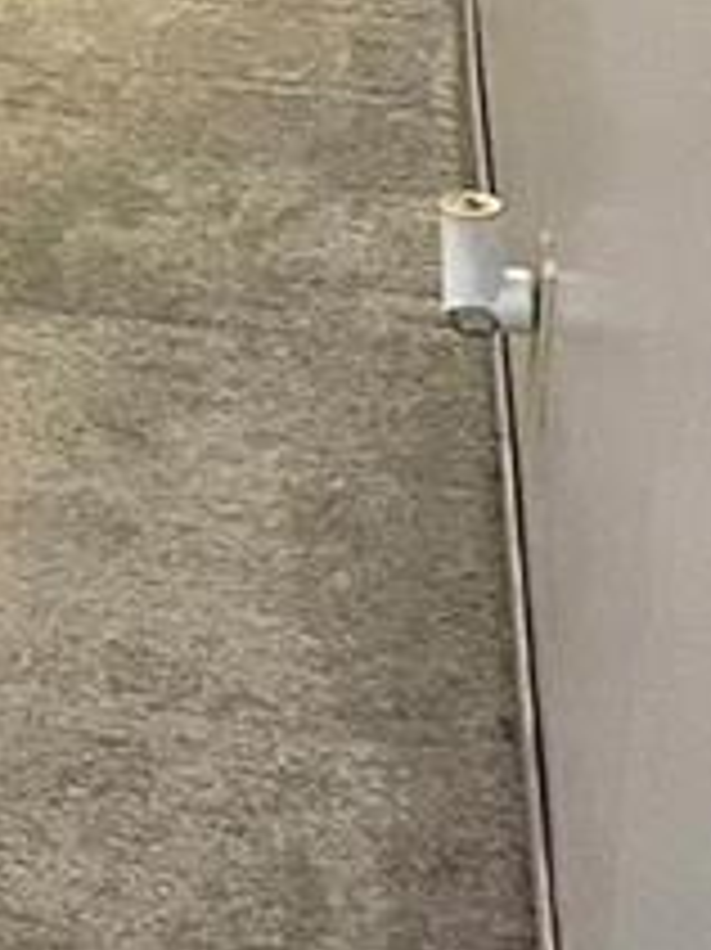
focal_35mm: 148
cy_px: -293
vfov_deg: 12.9
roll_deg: +2.8
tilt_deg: -15.9
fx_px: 4057
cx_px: -1296
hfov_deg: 8.6
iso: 320
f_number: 1.5
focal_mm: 5.7
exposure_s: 1/60
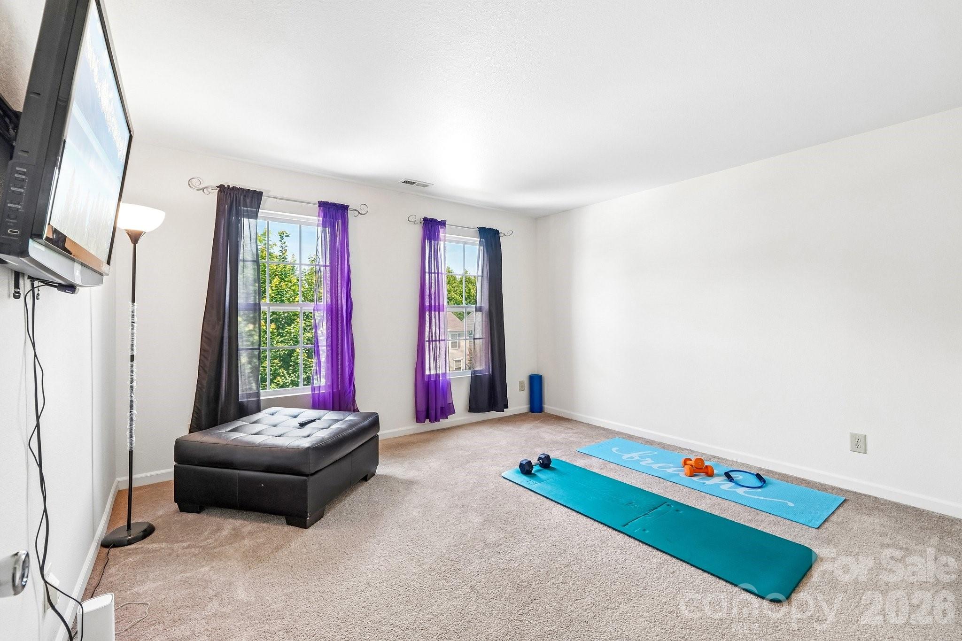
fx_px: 401
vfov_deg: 77.3
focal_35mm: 15
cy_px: 320
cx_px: 481
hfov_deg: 100.4
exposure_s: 1/20
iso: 400
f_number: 8
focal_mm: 10
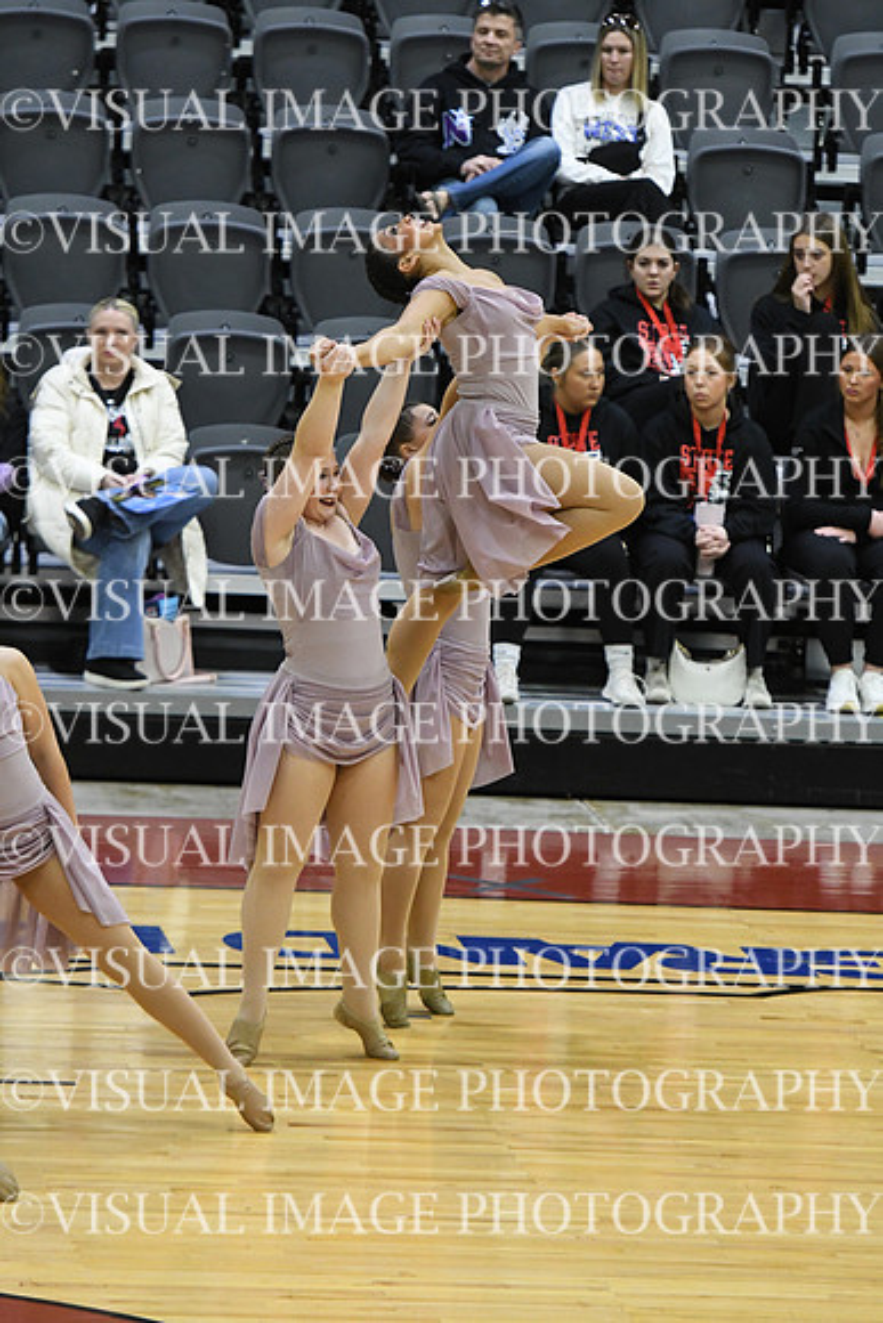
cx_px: 442
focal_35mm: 232
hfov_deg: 5.9
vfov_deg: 8.9
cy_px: 662
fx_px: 8530
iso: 4000
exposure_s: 1/400
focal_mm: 155
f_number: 3.5
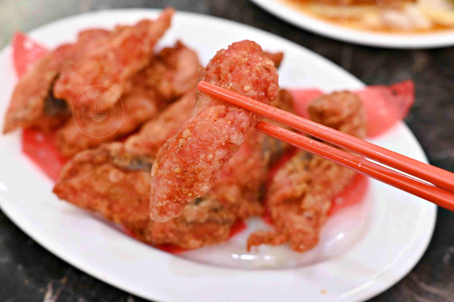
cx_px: 227
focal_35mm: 75
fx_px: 946
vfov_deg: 18.2
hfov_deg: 27.0
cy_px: 151
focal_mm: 50
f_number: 3.2
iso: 3600
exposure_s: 1/200
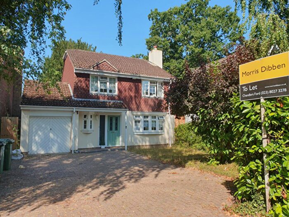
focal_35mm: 26
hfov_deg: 67.3
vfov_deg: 53.1
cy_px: 108
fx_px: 217
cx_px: 144
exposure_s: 1/730
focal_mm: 4.32
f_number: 2.4
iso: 50
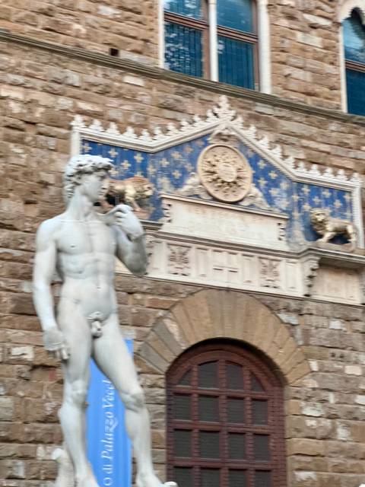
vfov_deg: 25.3
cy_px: 244
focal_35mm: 77
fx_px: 1083
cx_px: 182
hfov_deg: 19.1
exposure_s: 1/60
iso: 200
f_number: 2.8
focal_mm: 9
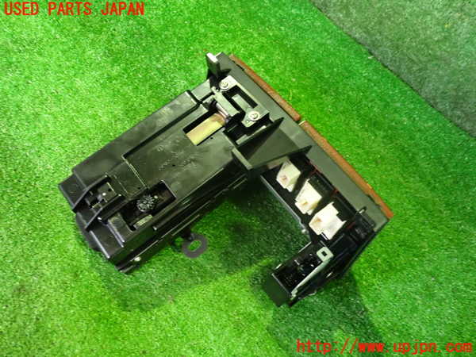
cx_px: 238
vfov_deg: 46.8
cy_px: 178
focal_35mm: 30
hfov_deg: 60.0
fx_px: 413
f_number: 2.3
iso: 800
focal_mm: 5.4
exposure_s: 1/20
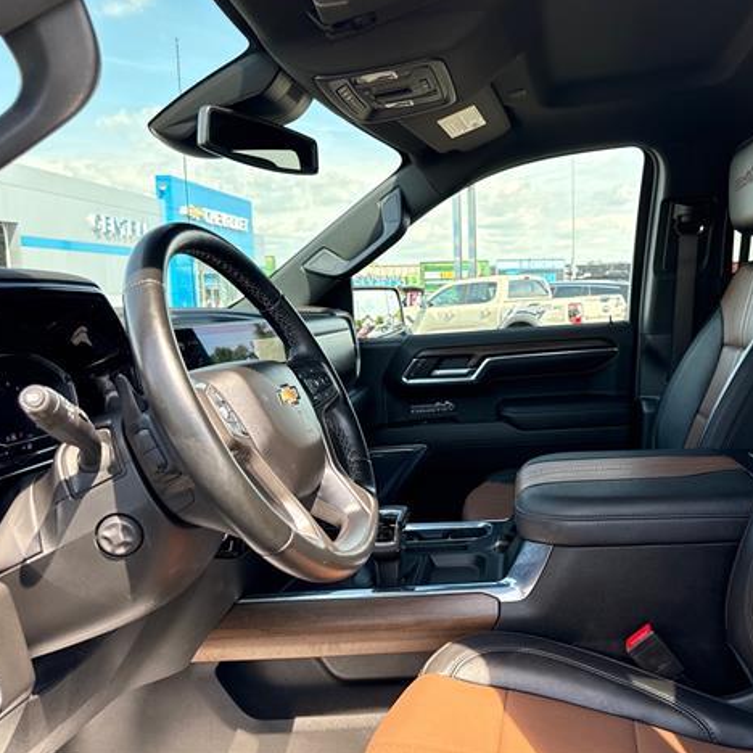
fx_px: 714
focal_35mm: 29
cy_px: 372
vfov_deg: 55.6
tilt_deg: -5.2
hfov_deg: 54.5
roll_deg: +1.0
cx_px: 504
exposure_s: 1/243
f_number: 1.78
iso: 200
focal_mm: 6.76
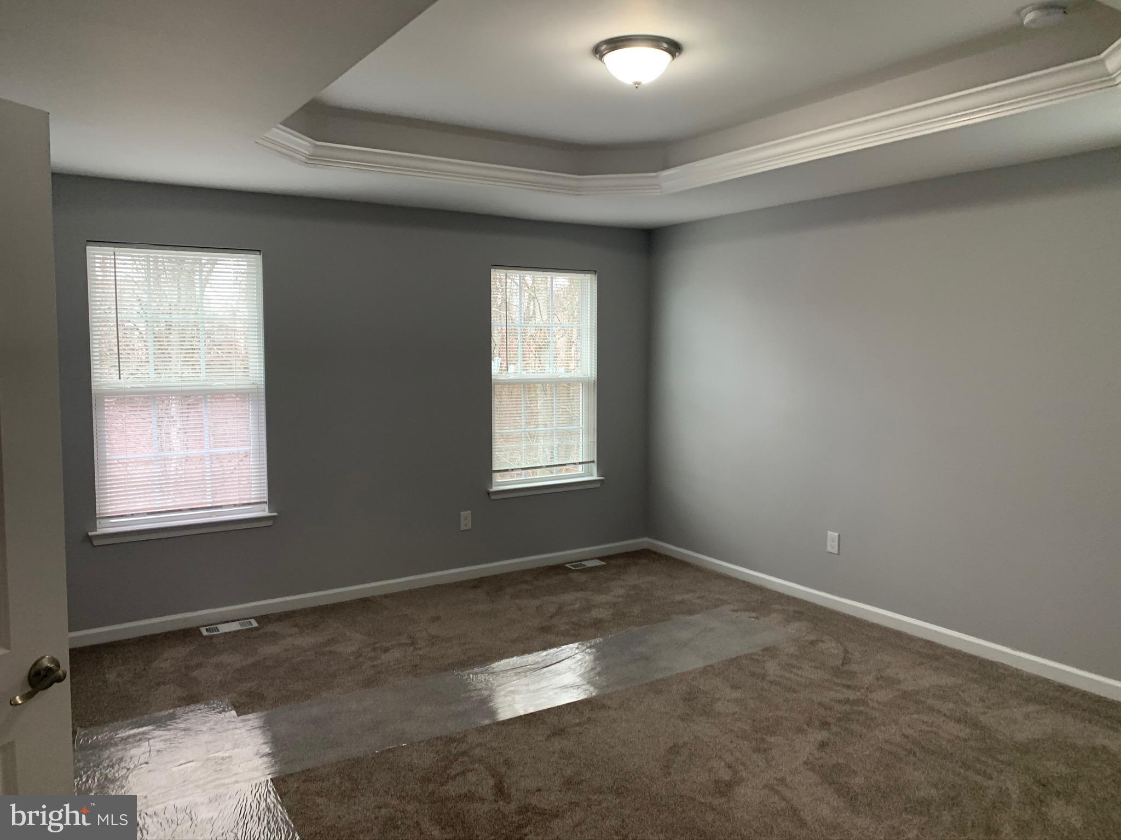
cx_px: 560
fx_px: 842
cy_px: 420
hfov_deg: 67.3
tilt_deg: -1.3
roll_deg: -0.5
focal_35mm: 26
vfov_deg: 53.1
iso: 80
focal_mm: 4.25
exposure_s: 1/60
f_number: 1.8
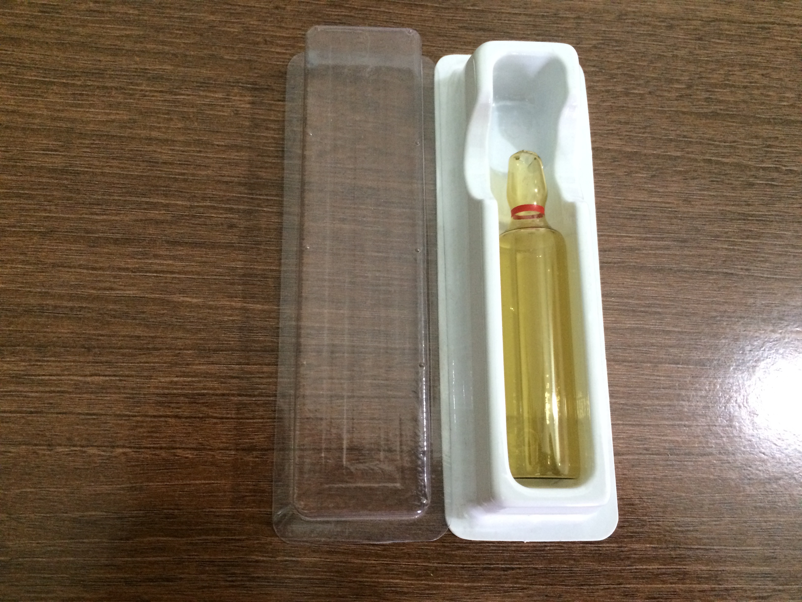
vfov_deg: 48.2
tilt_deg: -74.3
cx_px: 401
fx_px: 672
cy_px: 301
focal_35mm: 29
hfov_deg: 61.7
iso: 250
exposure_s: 1/33
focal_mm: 4.15
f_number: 2.2
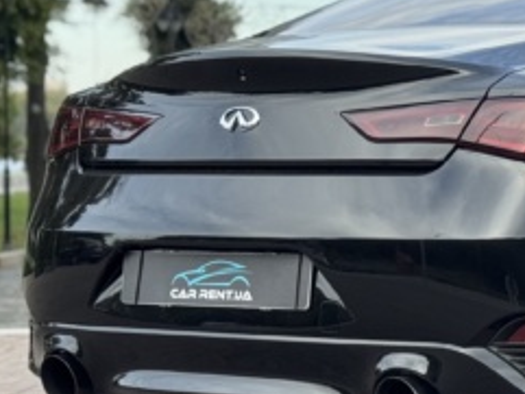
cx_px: 640
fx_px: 2322
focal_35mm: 153
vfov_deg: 9.7
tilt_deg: -2.2
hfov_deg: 12.6
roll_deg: -0.9
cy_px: 183
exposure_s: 1/474
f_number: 1.78
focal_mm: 6.76
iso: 64
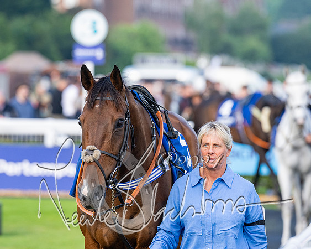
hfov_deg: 5.2
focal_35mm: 372
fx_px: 3420
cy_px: 115
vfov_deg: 4.2
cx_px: 138
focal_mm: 200
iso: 400
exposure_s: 1/640
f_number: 4
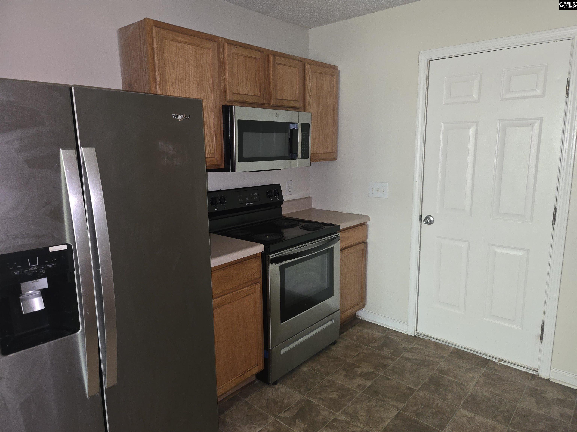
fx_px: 383
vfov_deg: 58.9
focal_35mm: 23
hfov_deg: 73.9
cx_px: 288
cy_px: 216
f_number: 1.8
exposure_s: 1/13.4
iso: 125
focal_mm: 5.4
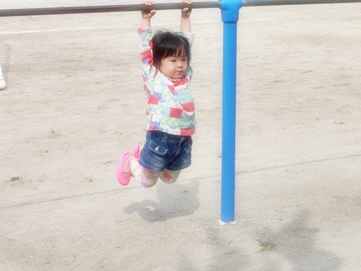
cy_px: 136
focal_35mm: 93
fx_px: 970
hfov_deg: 21.1
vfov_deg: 15.9
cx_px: 180
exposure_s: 1/250
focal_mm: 33
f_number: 7.1
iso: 100
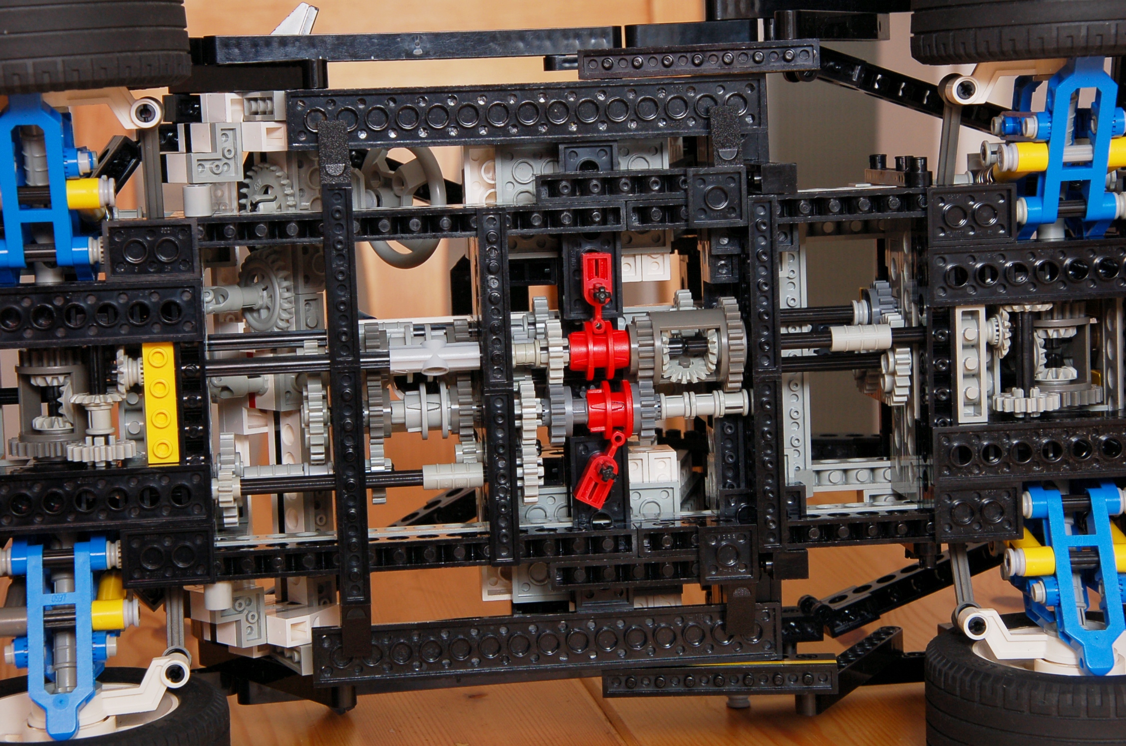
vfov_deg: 14.7
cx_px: 563
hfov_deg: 21.9
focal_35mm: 93
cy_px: 373
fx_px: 2904
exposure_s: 1/60
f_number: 13
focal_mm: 62
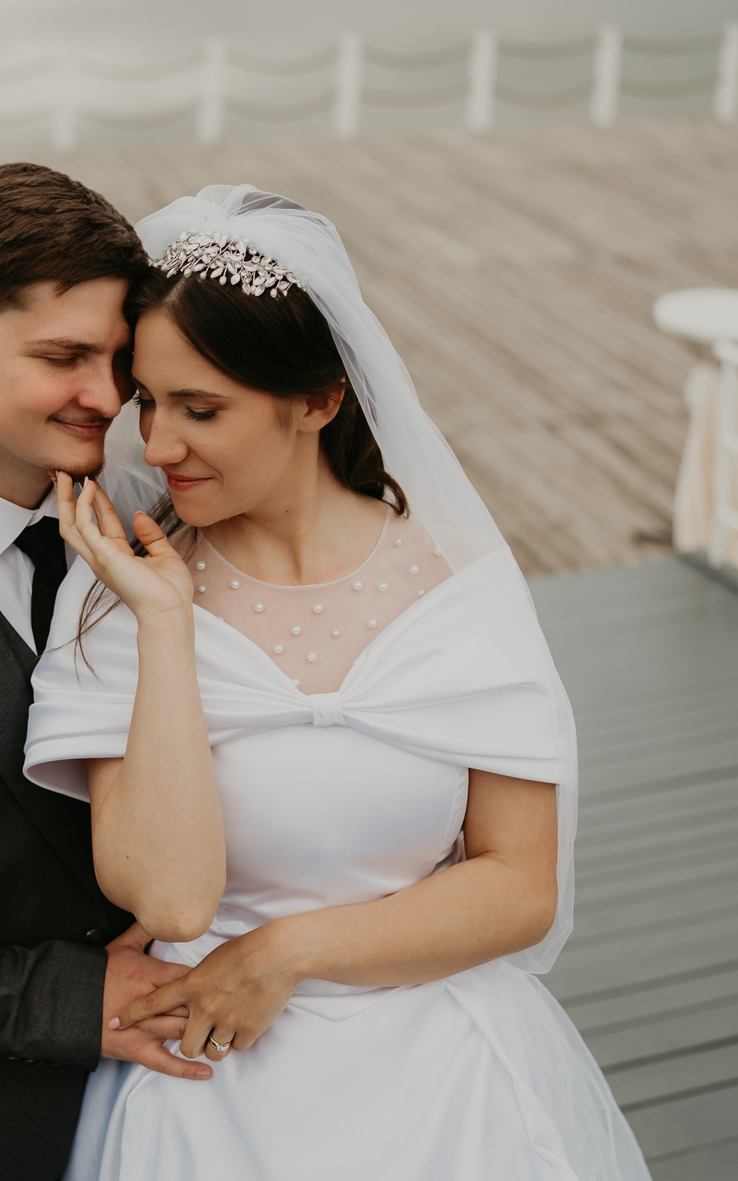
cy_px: 586
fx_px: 1738
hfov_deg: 23.5
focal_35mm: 54
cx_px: 112
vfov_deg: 37.5
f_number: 1.8
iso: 125
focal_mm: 35
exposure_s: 1/5000
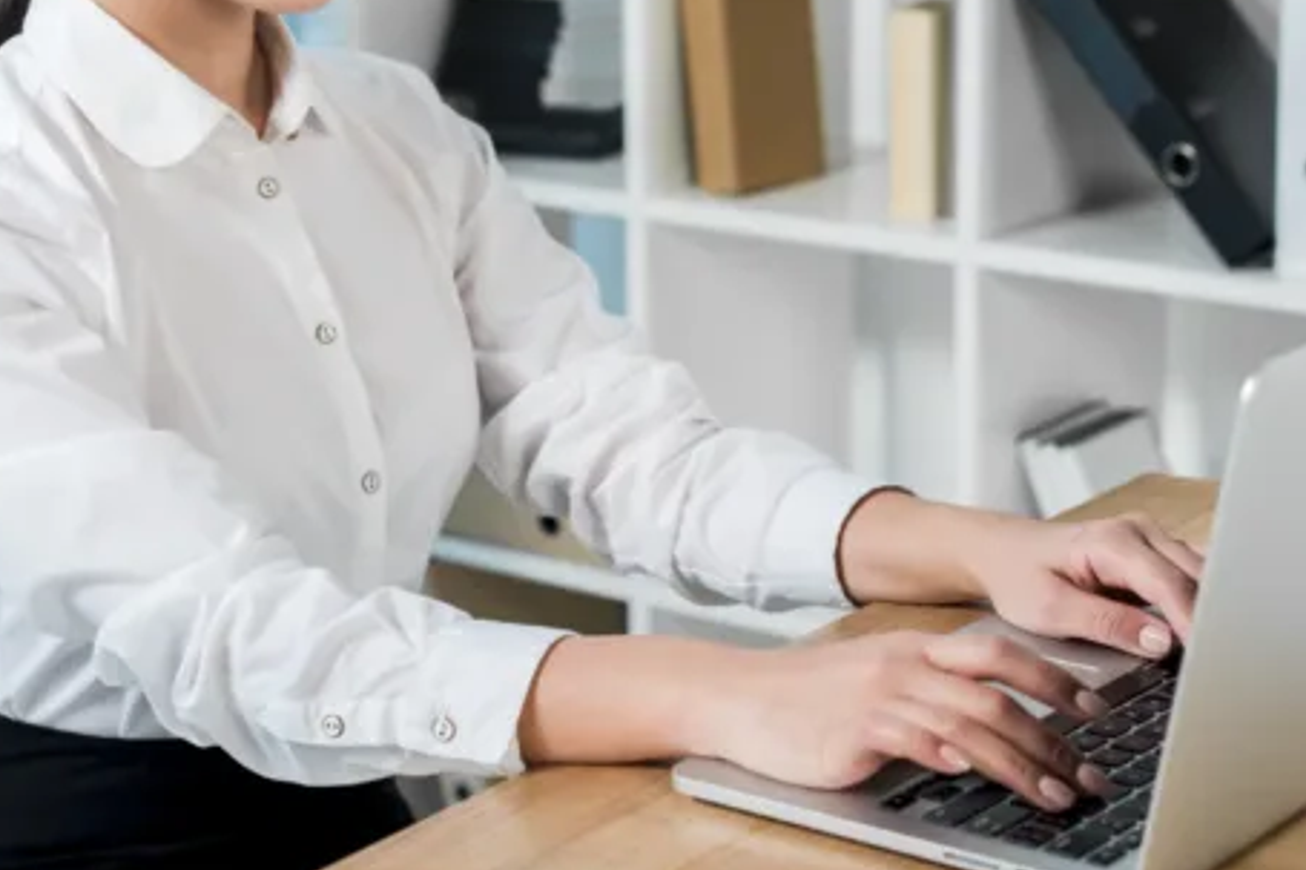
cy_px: 218
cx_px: 646
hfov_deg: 23.1
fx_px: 3191
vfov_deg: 15.5
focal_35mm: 88
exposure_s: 1/160
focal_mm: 50
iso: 200
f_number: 4
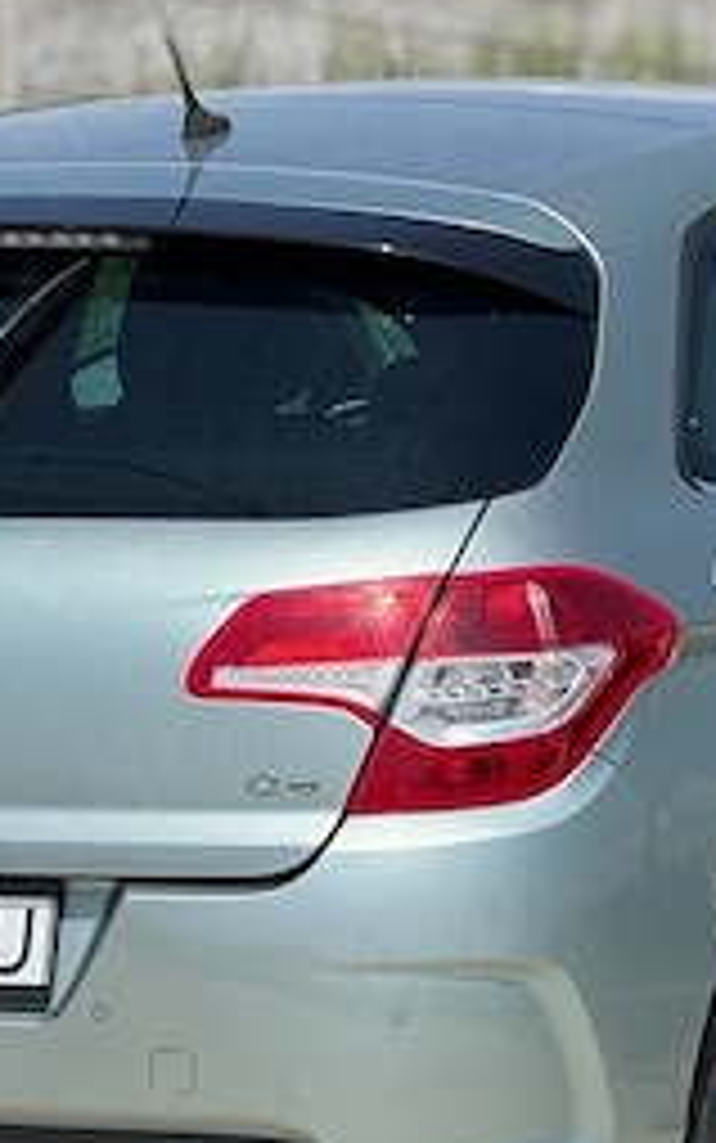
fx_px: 9356
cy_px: 698
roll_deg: +1.2
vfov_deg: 7.0
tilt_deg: -2.8
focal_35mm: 300
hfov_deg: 4.4
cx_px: 473
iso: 80
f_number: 2.8
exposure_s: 1/1866
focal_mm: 15.66
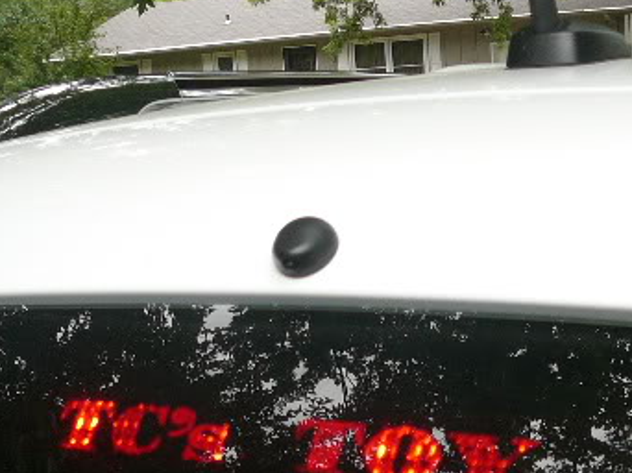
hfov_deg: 26.6
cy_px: 431
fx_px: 1332
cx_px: 373
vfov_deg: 19.7
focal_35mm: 73
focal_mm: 5.2
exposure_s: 1/200
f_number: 2.8
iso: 80
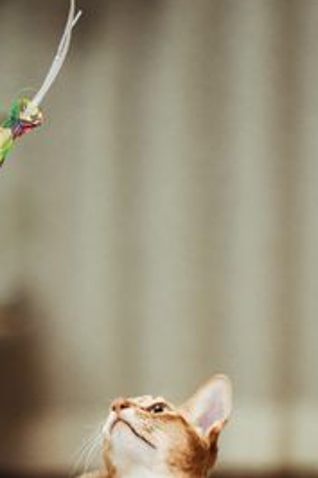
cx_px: 128
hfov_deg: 5.0
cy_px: 437
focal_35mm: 273
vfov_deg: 7.5
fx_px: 3622
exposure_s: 1/125
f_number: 2.8
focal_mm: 142
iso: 4000
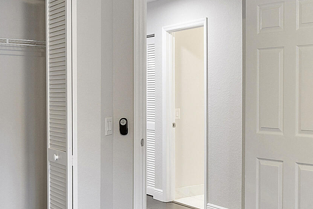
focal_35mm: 54
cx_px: 255
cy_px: 97
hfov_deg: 35.5
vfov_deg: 25.1
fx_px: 470
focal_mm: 10
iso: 100
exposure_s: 1.3
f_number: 11
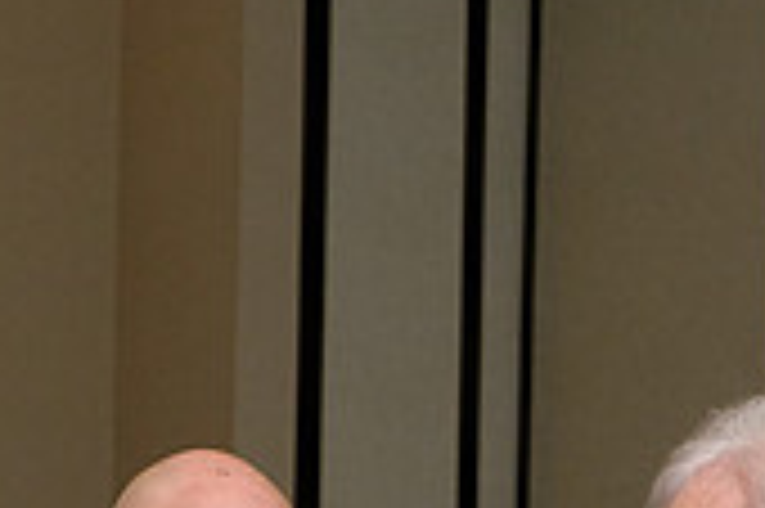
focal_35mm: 229
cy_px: 735
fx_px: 4861
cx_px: 1080
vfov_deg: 5.9
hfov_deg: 8.8
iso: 1600
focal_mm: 44.4
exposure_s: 1/160
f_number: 5.6
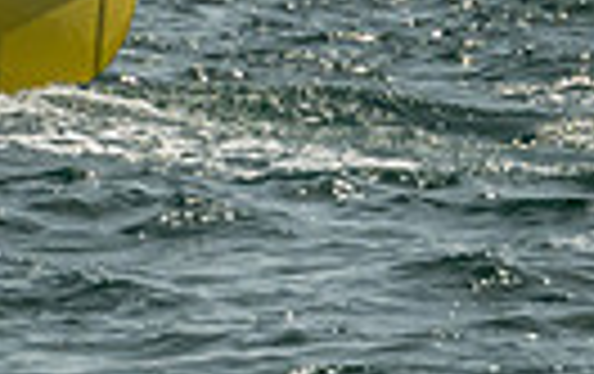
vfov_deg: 1.1
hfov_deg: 1.7
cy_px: -623
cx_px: -589
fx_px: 19751
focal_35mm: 1218
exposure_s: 1/1000
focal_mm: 130
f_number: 6.3
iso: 320
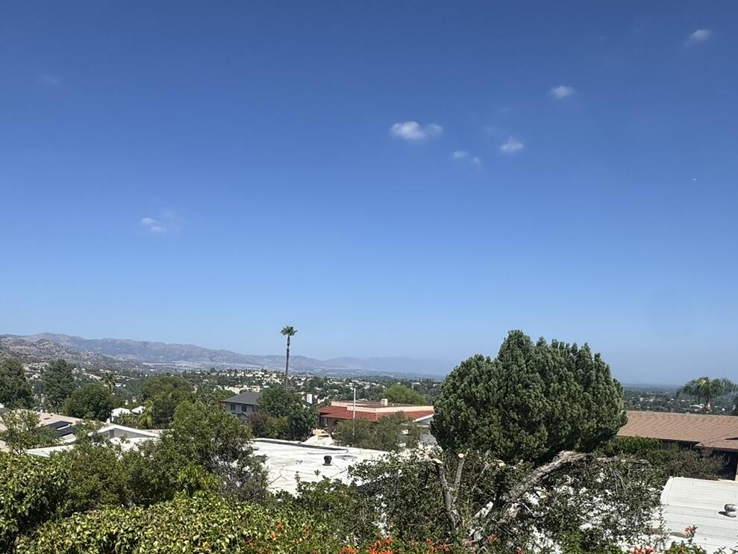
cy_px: 482
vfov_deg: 44.5
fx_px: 618
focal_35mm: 29
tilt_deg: -11.6
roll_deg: -1.7
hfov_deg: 61.5
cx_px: 334
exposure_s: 1/1880
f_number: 2.2
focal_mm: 2.22
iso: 50
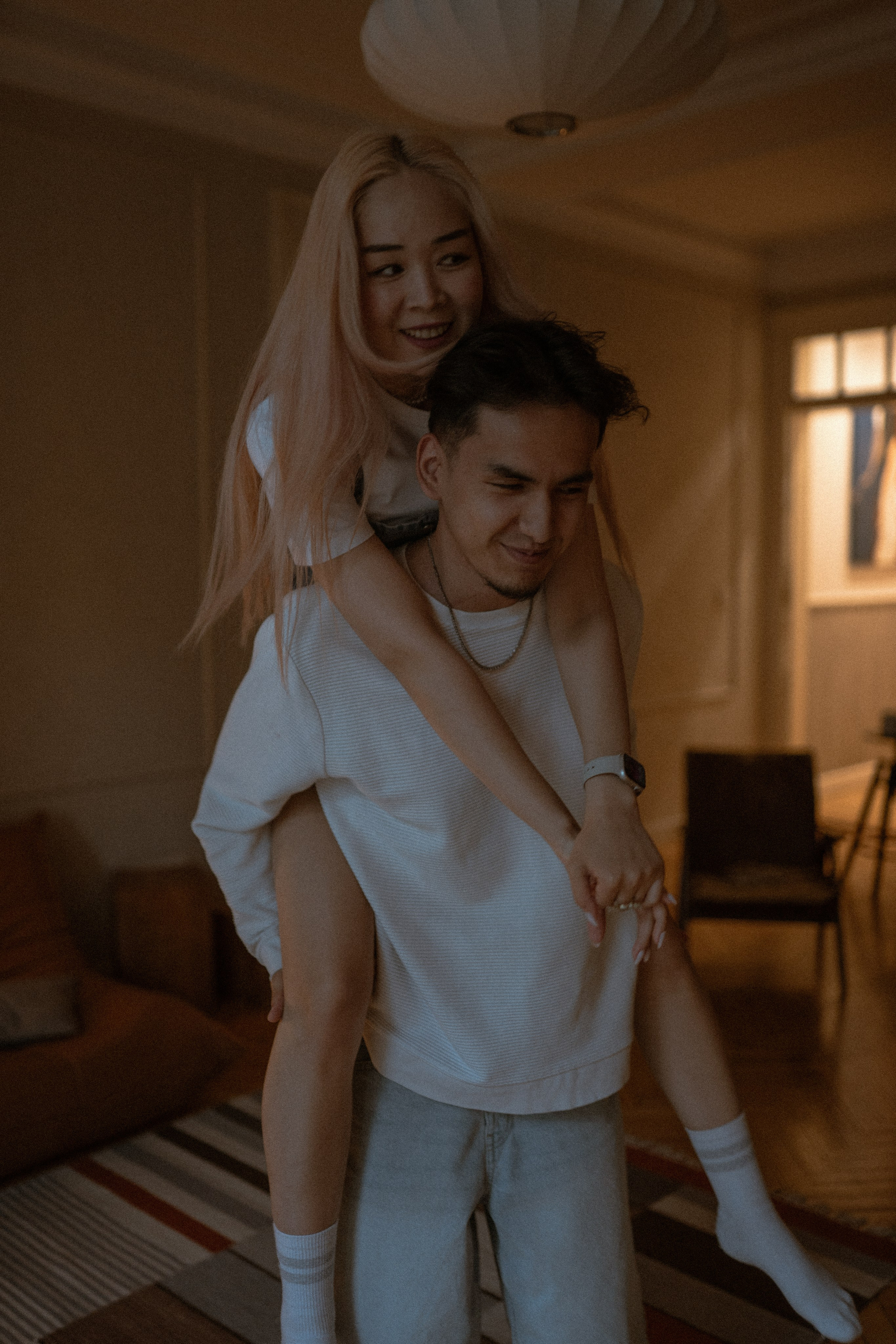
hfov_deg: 37.9
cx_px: 448
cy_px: 672
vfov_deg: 54.4
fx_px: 1307
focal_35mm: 35
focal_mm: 35
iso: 1000
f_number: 1.4
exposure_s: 1/200
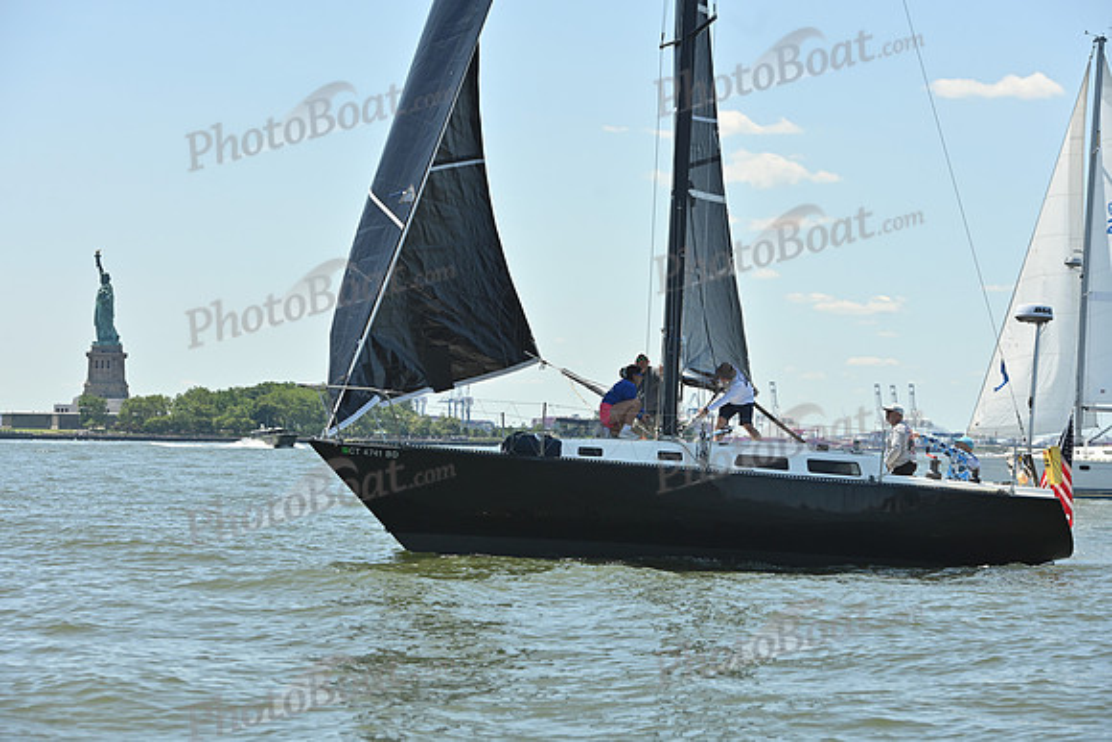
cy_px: 371
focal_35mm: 110
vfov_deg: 12.5
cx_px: 556
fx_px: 3398
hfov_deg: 18.6
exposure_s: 1/1600
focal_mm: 110
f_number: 5.6
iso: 320
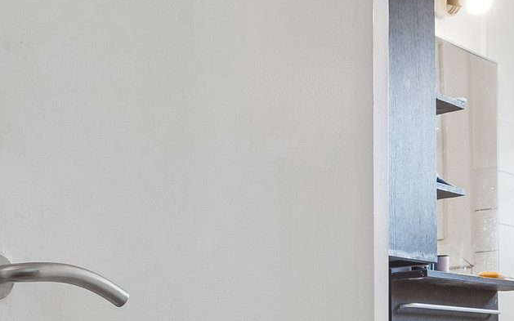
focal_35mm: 68
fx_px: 952
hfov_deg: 28.8
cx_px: 35
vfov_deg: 18.1
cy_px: 395
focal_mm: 14
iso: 250
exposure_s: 1/8
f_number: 10
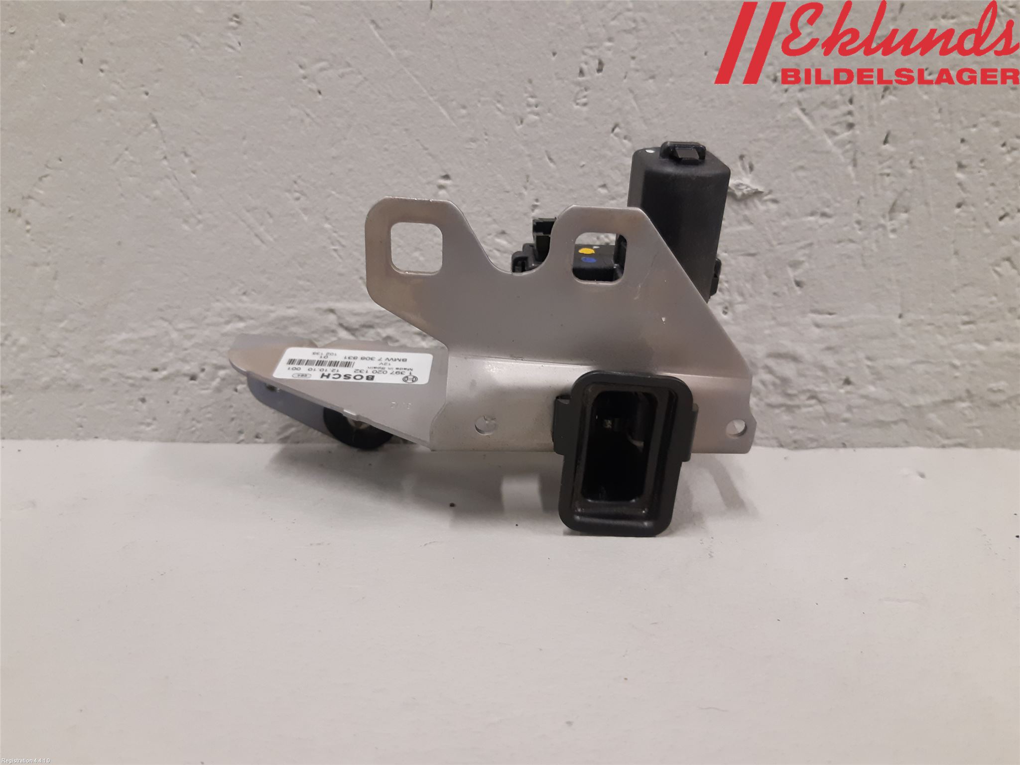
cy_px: 382
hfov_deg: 67.3
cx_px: 510
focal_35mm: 26
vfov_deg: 53.1
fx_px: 766
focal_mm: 3.93
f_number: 1.7
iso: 160
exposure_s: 1/50
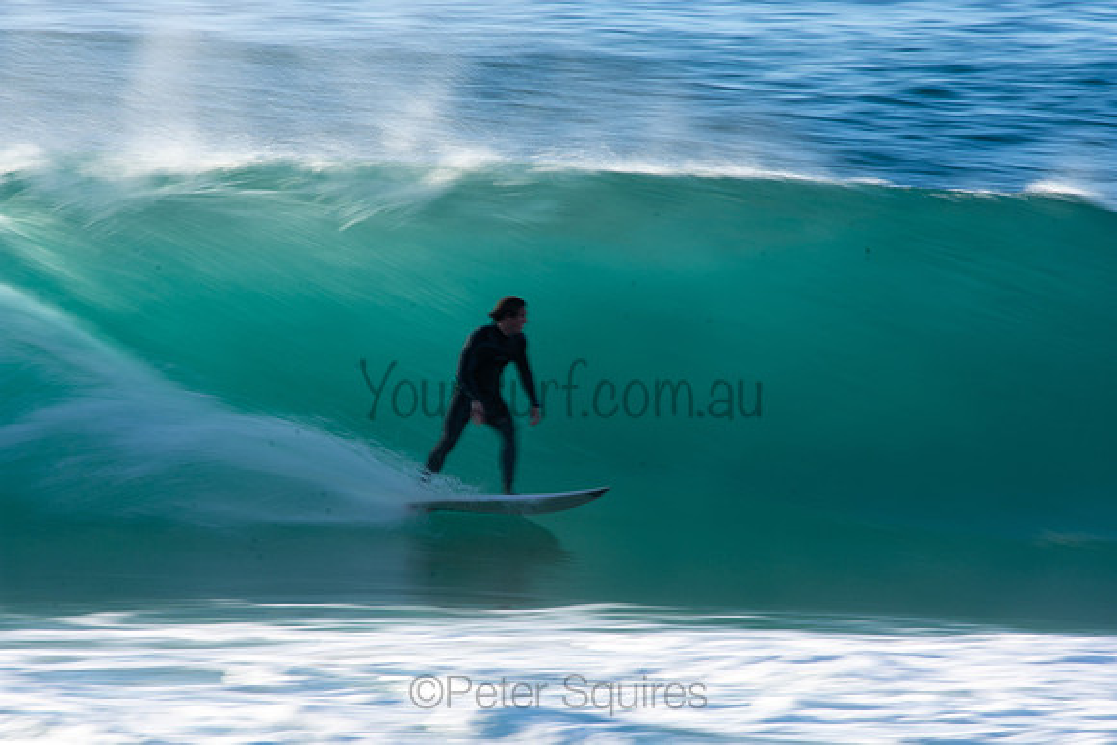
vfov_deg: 1.8
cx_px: 558
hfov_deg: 2.7
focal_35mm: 750
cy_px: 372
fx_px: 23275
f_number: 20
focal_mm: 500
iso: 100
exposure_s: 1/25
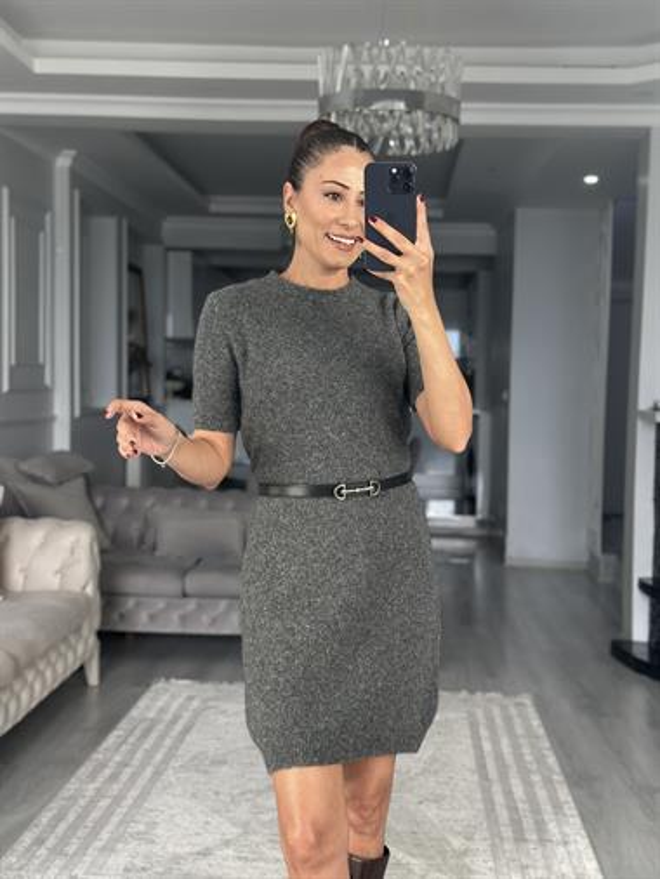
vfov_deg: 39.6
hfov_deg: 30.3
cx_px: 330
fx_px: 1219
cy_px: 440
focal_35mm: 48
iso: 125
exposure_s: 1/80
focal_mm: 6.86
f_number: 1.78
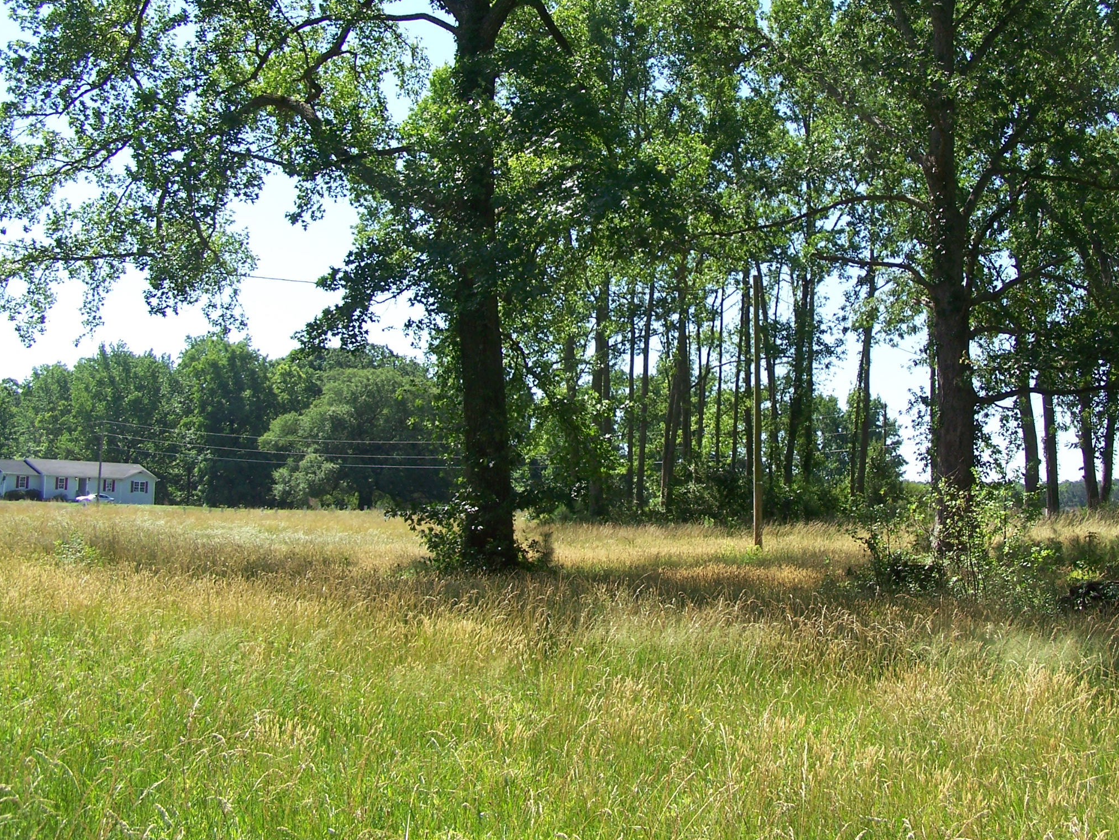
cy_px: 343
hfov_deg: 38.6
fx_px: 1584
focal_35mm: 49
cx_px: 710
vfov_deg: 29.6
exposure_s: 1/250
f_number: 4
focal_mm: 6.3
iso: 64
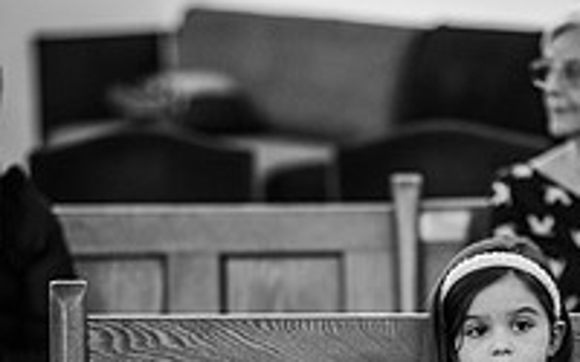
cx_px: 407
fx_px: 3082
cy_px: 475
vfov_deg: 6.7
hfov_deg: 10.7
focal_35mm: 195
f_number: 1.8
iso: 1250
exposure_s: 1/200
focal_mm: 85
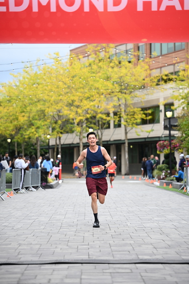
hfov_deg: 13.6
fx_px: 795
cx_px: 94
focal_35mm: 101
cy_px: 142
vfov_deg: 20.2
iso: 640
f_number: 2.8
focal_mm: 101
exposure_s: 1/2000
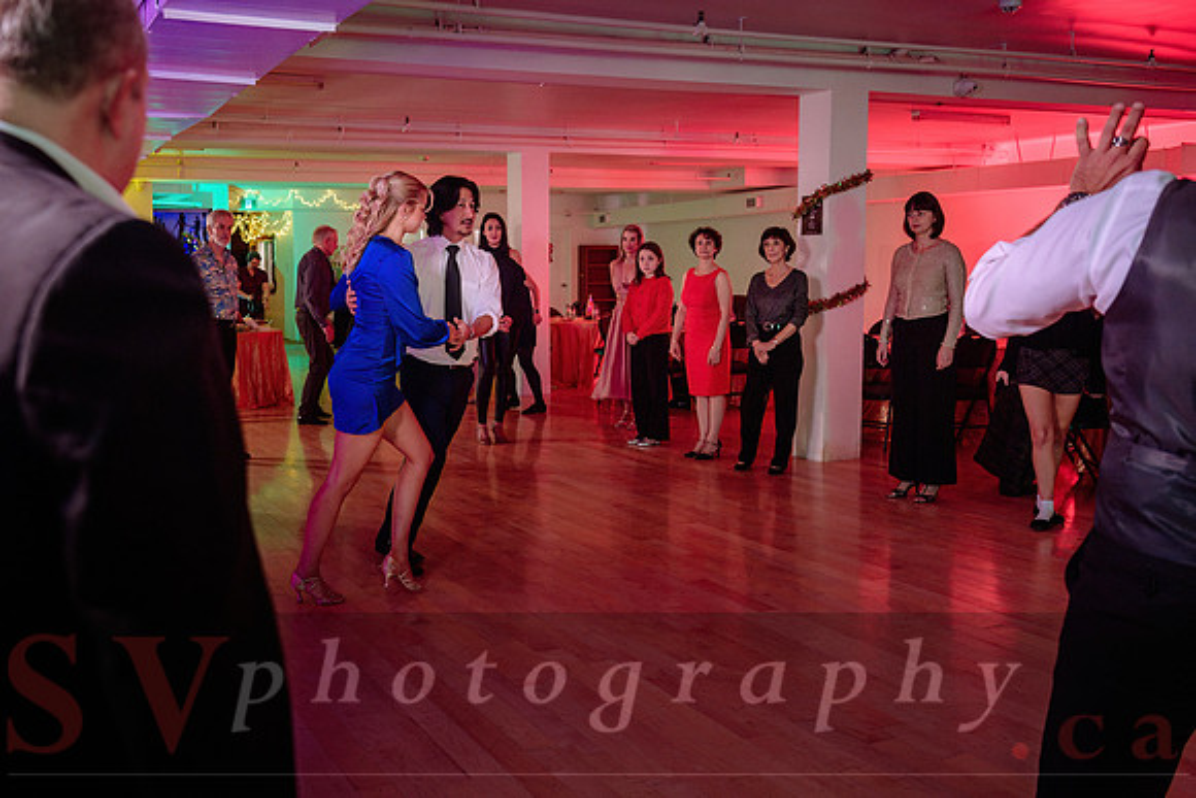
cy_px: 366
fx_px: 1198
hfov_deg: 52.7
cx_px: 473
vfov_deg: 36.8
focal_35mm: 36
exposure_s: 1/125
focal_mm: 29
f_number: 3.5
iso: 1000
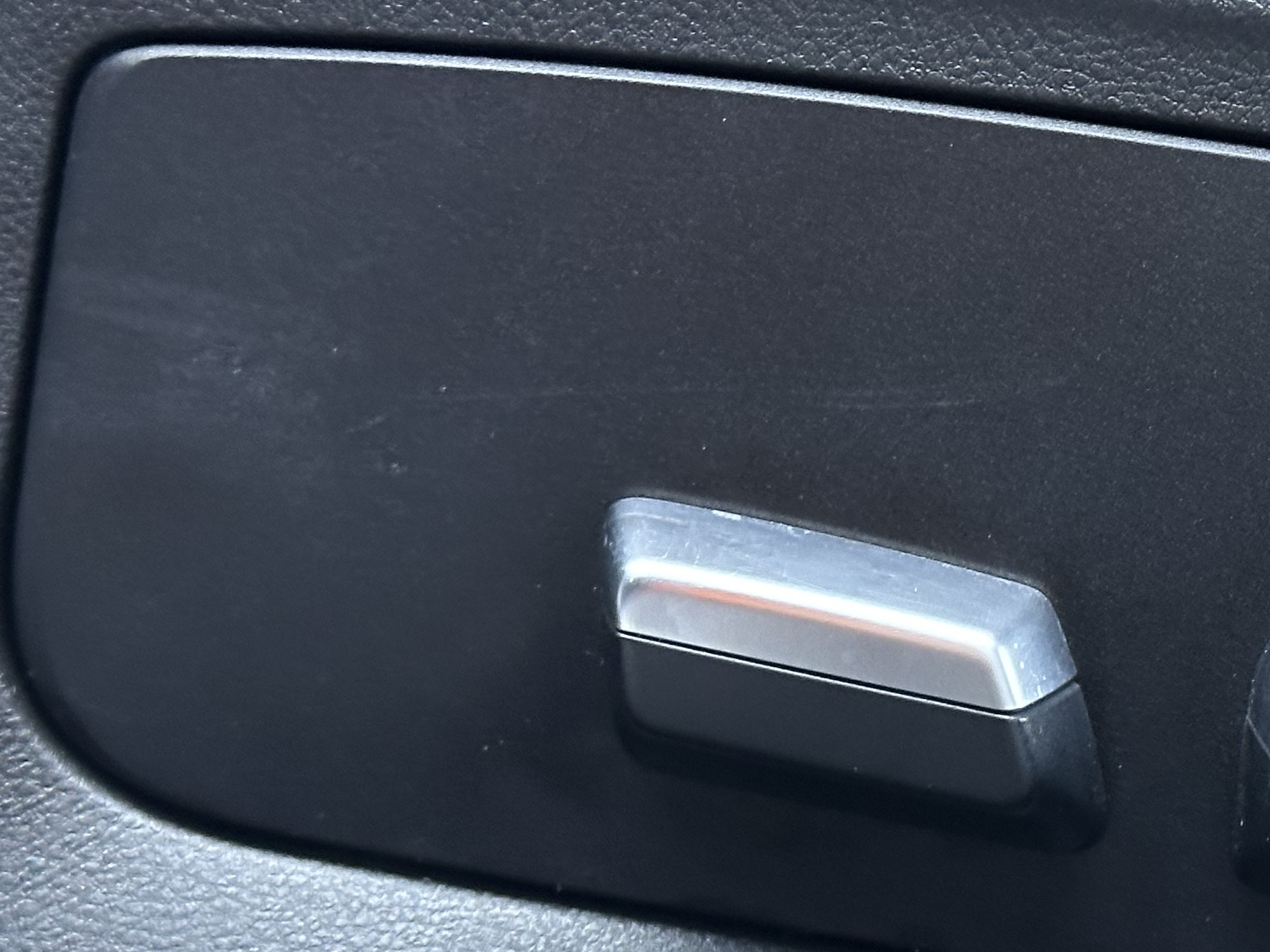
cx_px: 1293
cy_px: 611
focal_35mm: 106
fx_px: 3888
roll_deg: +0.2
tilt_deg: -13.9
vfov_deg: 13.9
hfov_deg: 18.1
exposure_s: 1/35
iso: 250
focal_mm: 6.86
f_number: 1.78
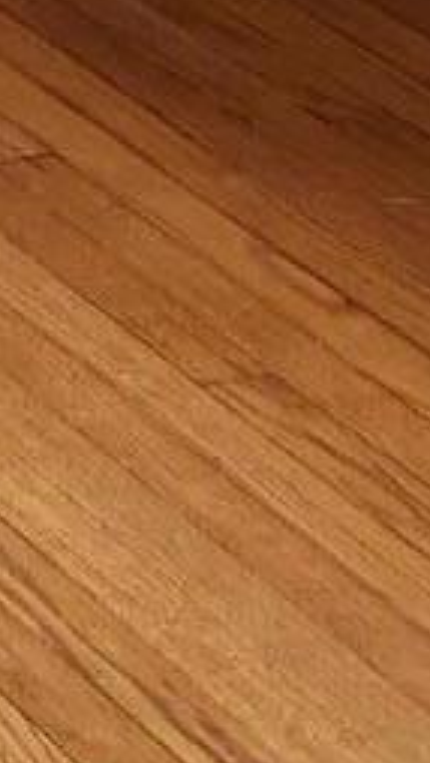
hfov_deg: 5.1
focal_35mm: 197
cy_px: -1009
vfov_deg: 9.8
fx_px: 3991
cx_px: -1573
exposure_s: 1/180
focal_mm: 5.4
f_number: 1.8
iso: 125
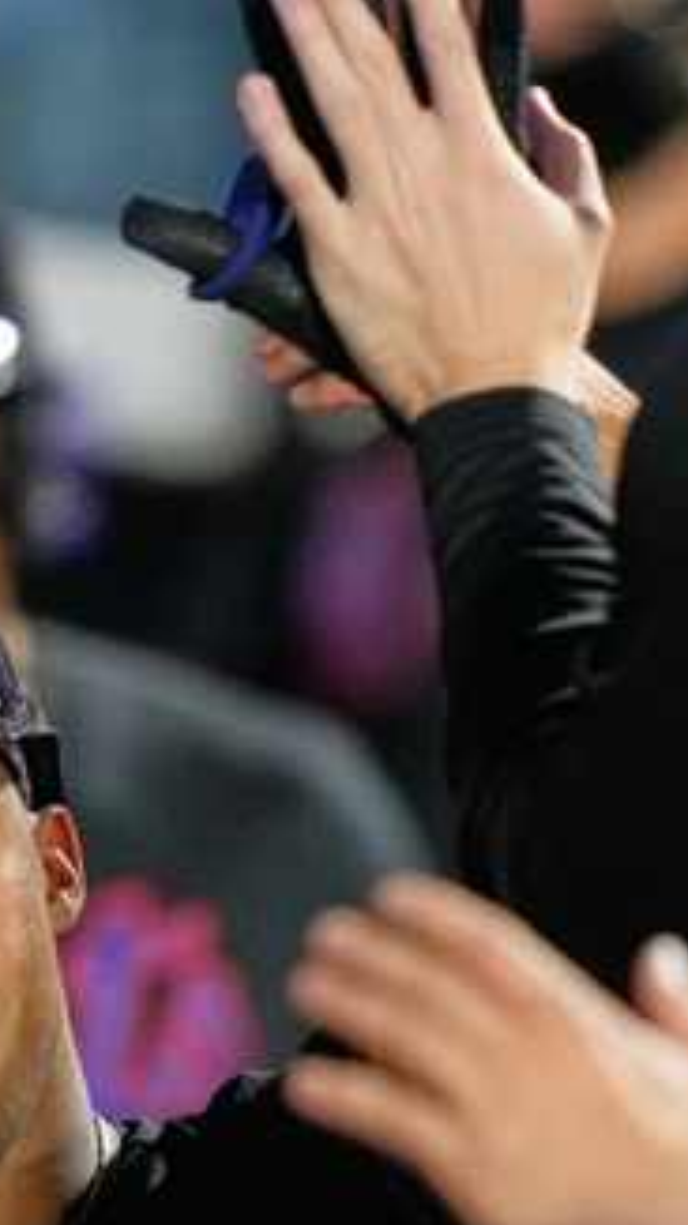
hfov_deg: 0.9
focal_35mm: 1315
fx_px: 42715
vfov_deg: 1.6
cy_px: 1278
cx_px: 447
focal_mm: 400
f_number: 2.8
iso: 2500
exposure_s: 1/800
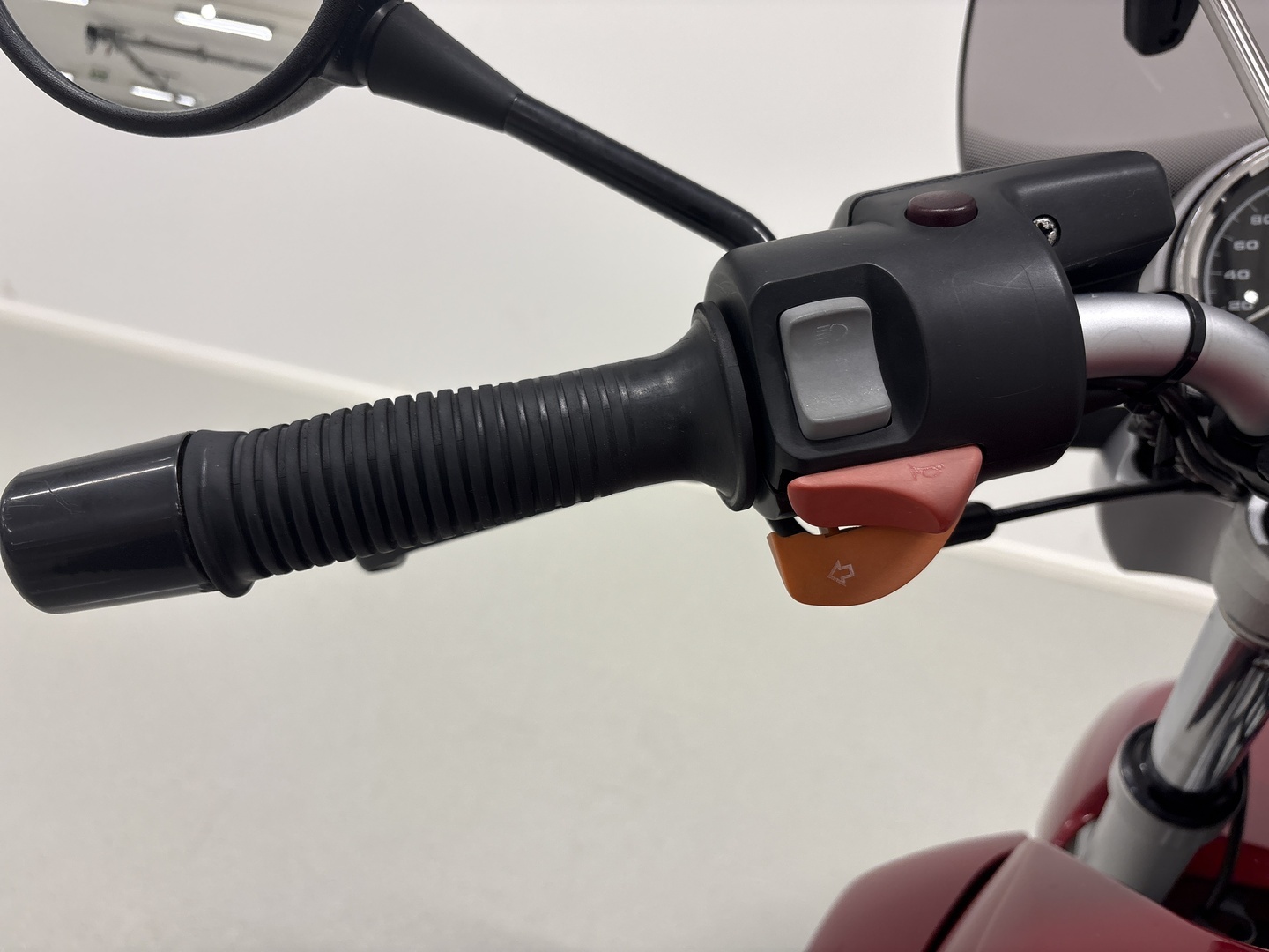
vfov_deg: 53.1
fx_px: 953
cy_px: 476
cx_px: 634
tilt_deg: -29.2
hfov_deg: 67.3
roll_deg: -8.2
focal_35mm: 26
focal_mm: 5.96
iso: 64
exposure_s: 1/122
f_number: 1.6
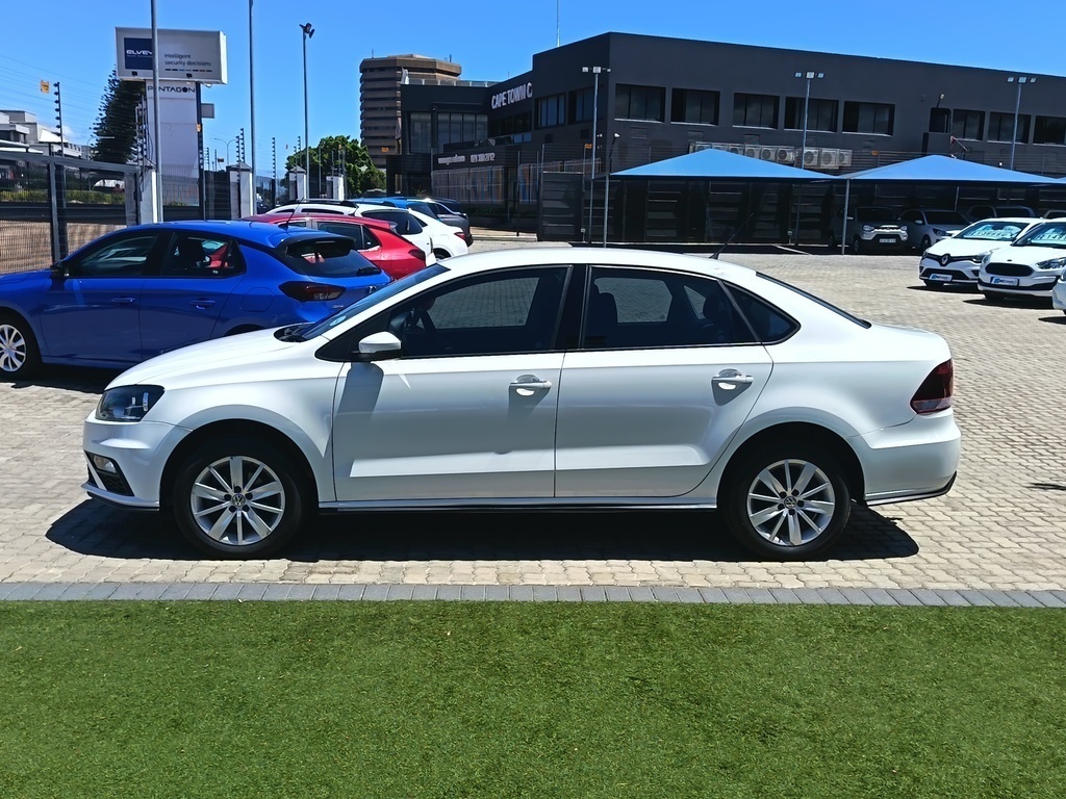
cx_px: 533
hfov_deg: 54.0
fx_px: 1047
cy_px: 400
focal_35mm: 34
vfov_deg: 41.8
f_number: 1.75
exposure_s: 1/1032
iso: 100
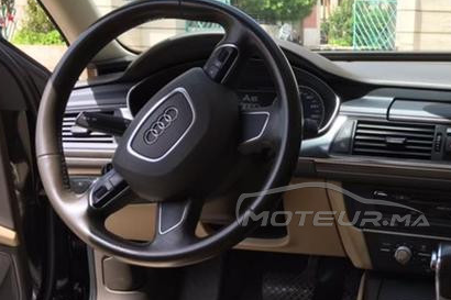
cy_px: 204
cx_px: 332
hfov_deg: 40.1
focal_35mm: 48
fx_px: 601
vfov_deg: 27.8
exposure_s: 1/316
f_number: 2.2
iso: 25
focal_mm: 4.15
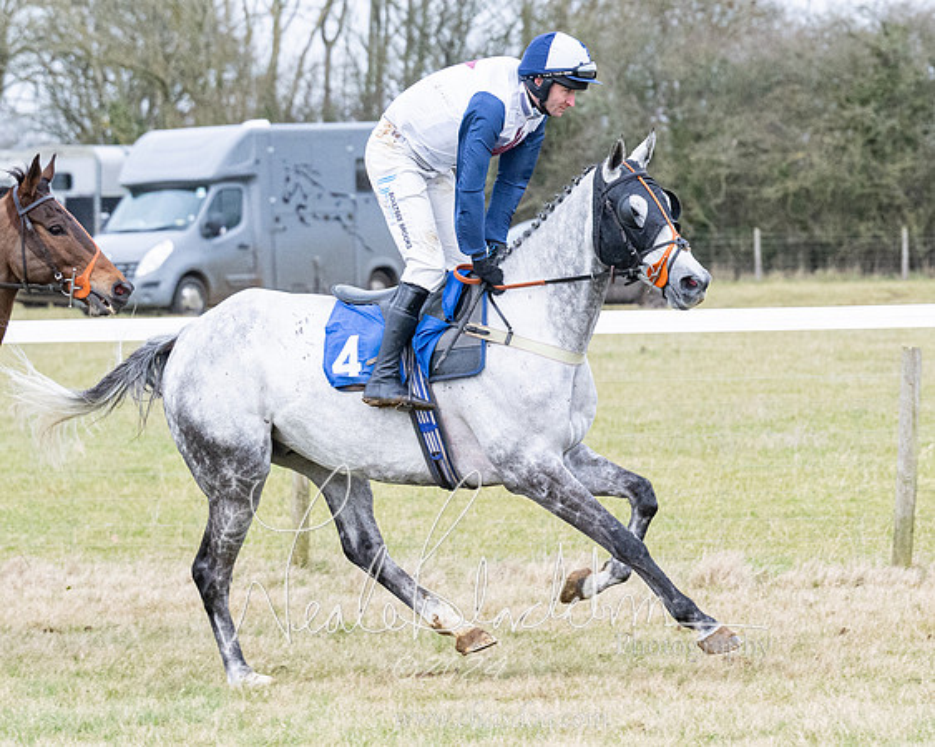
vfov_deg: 6.9
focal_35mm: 225
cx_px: 633
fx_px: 6229
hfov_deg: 8.6
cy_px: 491
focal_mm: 101
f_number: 4
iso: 1600
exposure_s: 1/1000
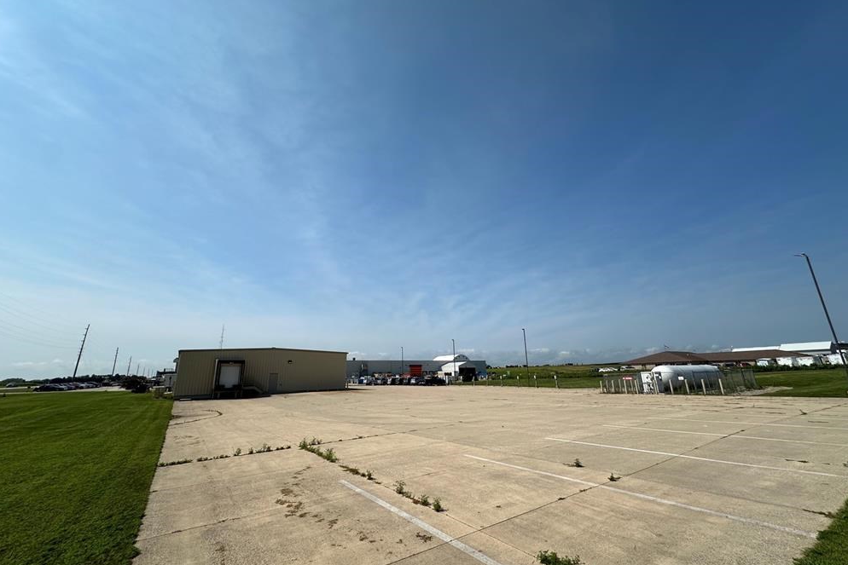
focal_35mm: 15
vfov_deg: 77.3
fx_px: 353
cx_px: 419
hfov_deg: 100.4
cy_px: 271
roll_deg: +0.5
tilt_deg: +15.8
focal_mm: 2.22
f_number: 2.2
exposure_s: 1/4831
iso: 50
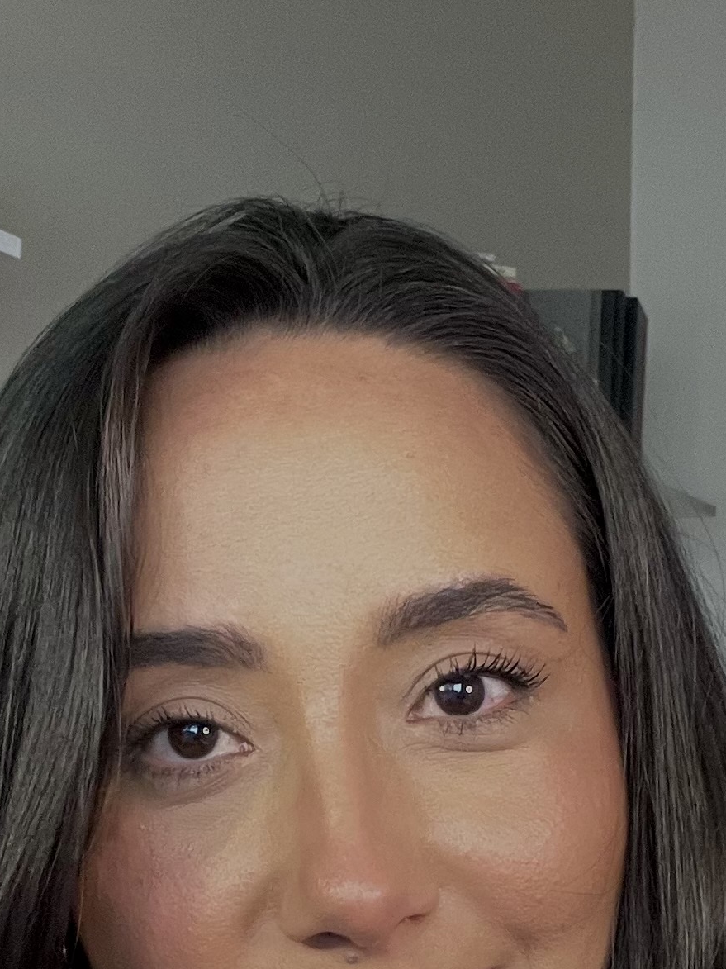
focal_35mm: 79
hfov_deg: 18.6
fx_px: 2210
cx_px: 325
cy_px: 929
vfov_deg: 23.8
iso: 250
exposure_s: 1/59
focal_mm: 2.71
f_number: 2.2
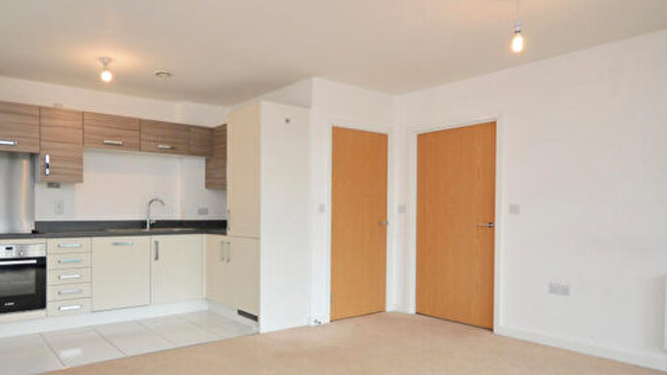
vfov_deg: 49.4
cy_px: 215
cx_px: 239
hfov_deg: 76.9
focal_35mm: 23
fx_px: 407
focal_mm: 10
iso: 400
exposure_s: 1/40
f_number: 5.6
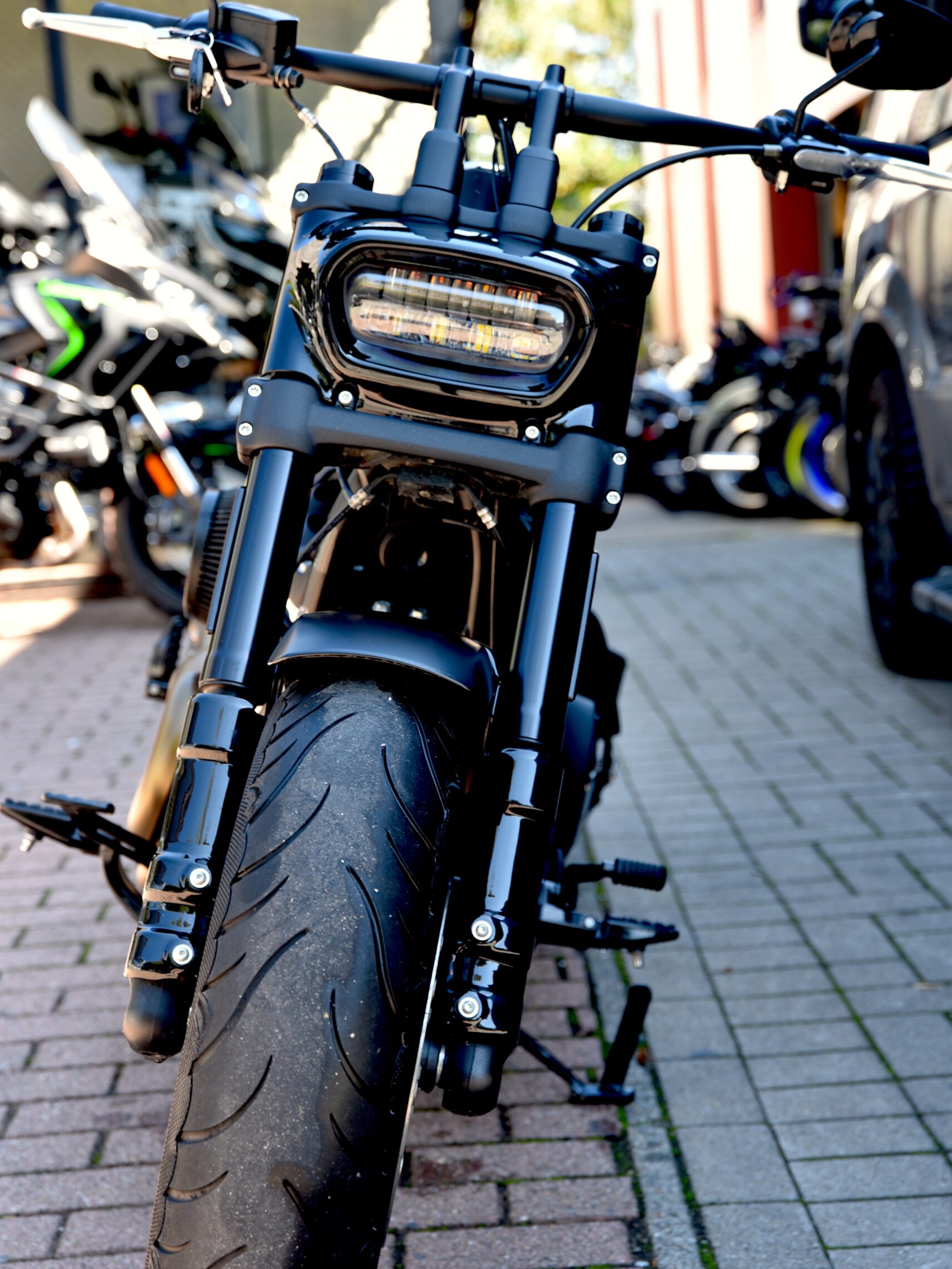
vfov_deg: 29.8
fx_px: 2383
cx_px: 476
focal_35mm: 65
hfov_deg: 22.6
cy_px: 587
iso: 100
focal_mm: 60
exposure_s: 1/60
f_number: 4
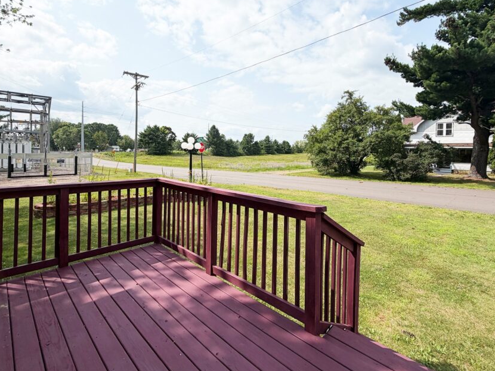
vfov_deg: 71.0
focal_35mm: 18
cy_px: 153
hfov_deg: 87.8
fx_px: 257
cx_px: 242
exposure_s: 1/1368
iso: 20
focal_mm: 2.22
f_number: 2.2
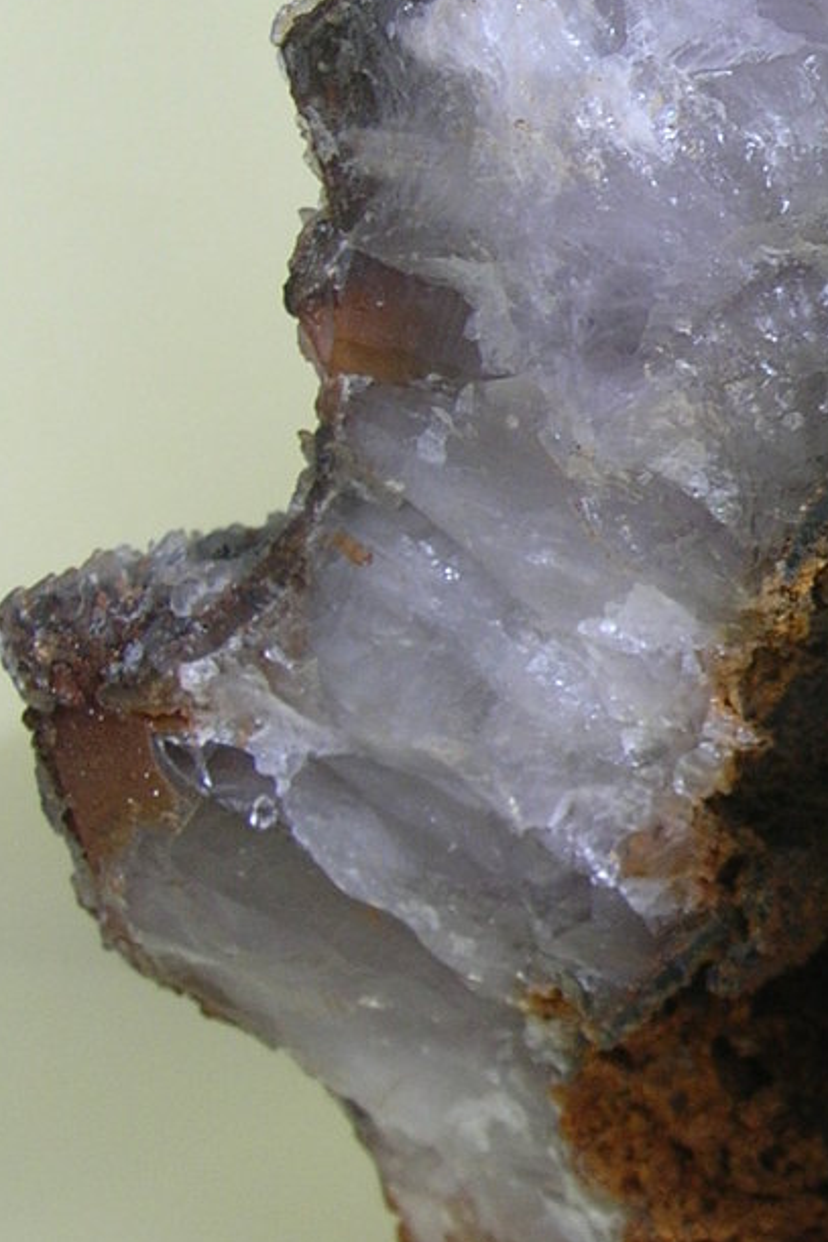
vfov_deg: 20.8
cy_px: 585
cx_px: 1144
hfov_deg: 13.3
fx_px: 3383
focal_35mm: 98
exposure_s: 1/67.8
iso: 50
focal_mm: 6
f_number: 2.7
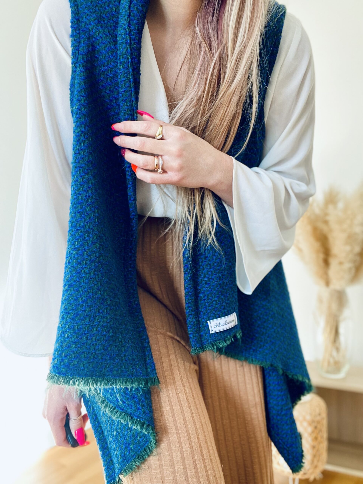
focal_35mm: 30
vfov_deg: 60.0
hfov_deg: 46.8
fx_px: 419
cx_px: 182
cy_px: 242
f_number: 2.2
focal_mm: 2.71
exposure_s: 1/61
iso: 100
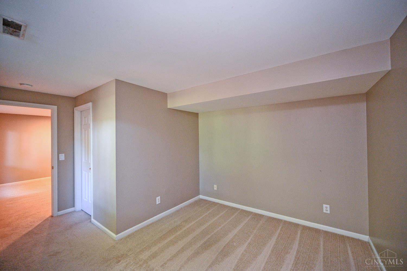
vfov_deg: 81.2
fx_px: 158
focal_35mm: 14
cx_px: 204
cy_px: 136
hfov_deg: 104.3
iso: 3200
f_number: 4
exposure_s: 1/60
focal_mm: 14
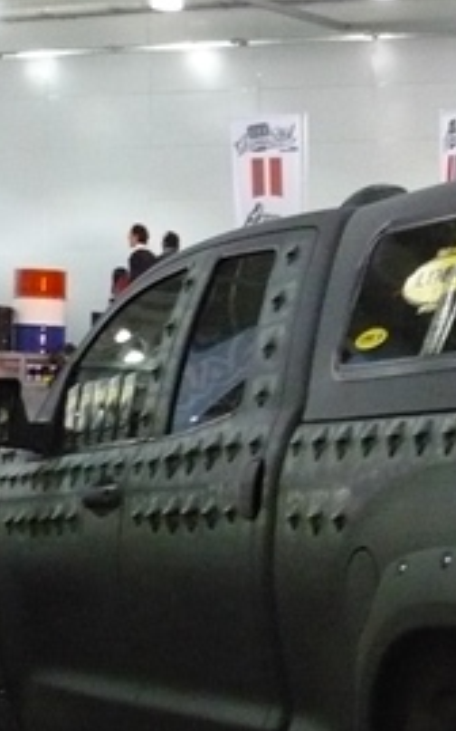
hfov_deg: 11.5
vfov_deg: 19.4
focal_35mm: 106
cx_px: 801
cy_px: 601
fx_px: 2109
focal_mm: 5.8
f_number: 2.8
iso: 400
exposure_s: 1/10
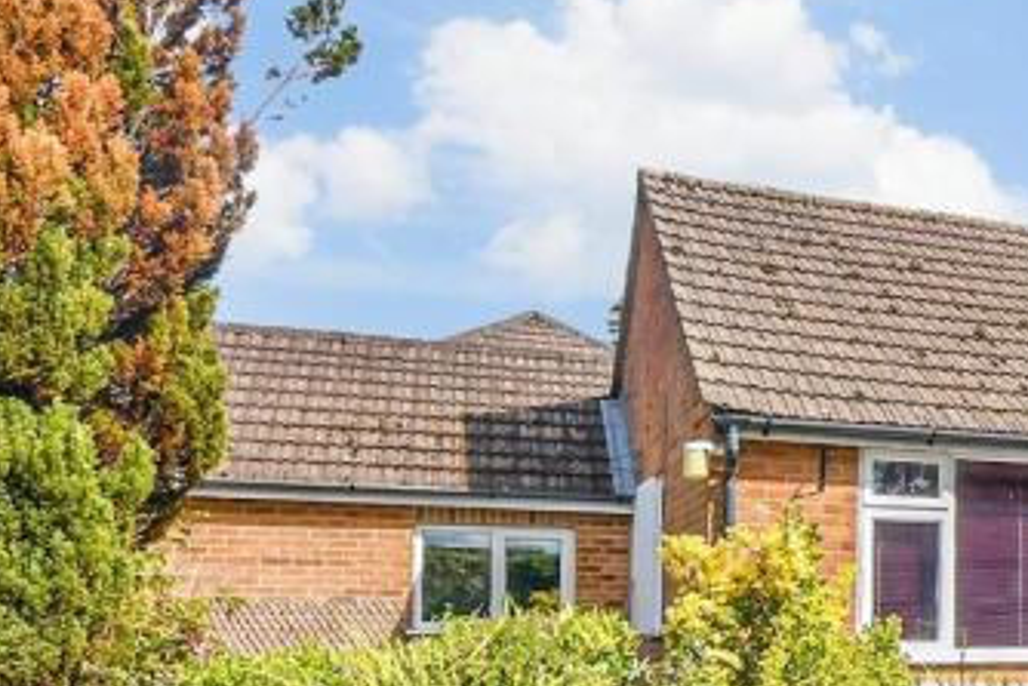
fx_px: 1314
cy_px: 614
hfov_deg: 34.6
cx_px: 1219
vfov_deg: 28.2
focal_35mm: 46
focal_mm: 10
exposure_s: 1/320
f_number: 8
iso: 160
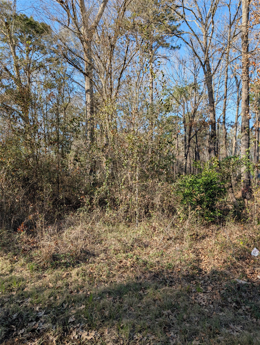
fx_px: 240
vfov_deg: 71.5
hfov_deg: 57.0
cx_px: 130
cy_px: 172
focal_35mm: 24
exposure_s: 1/2833
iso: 20
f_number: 1.68
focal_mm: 6.9
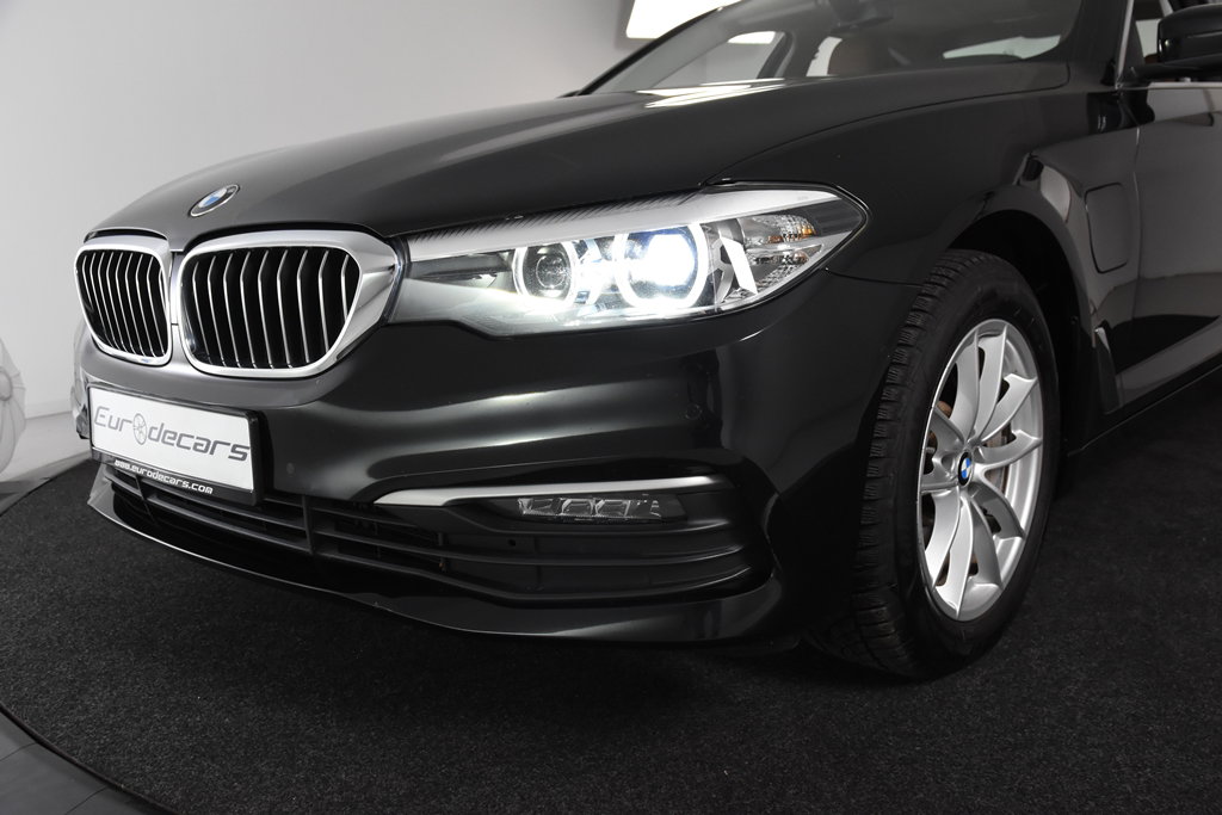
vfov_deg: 40.0
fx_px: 1120
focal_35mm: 33
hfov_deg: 57.2
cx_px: 611
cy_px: 408
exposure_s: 1/100
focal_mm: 22
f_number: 5
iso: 1600
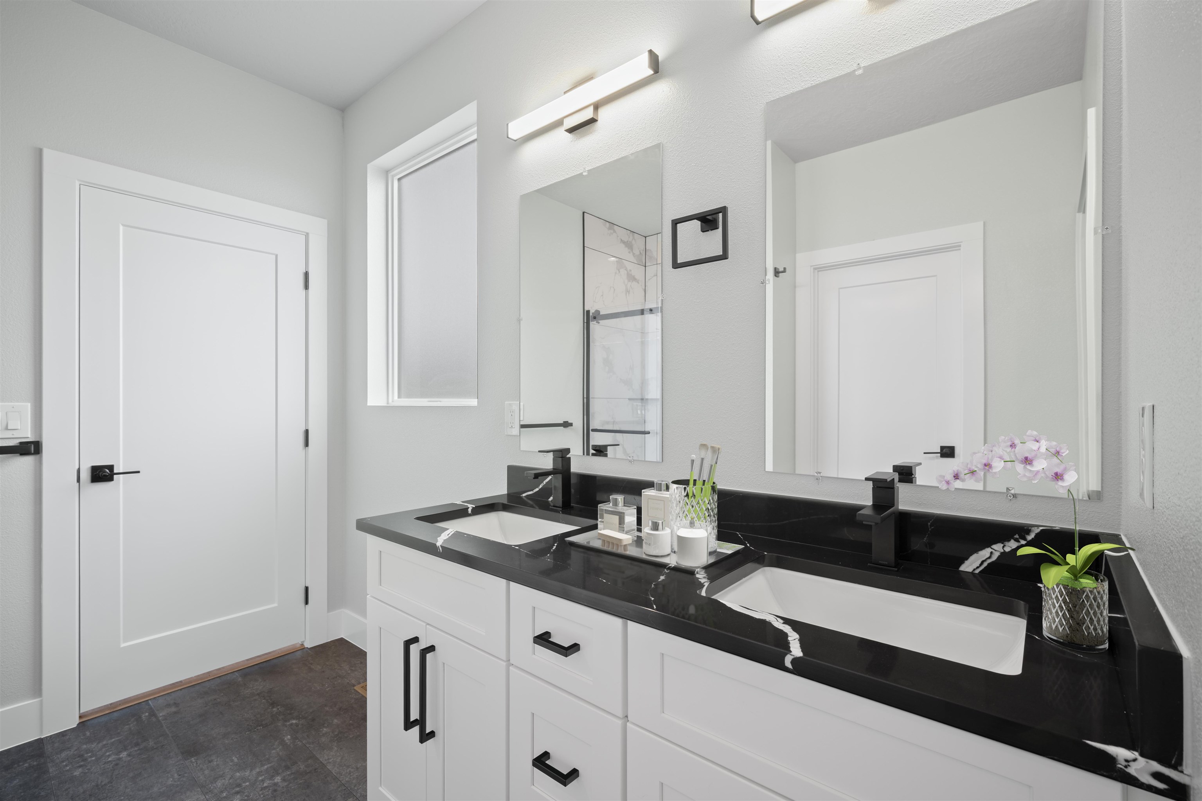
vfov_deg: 73.7
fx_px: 534
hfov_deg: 96.7
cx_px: 601
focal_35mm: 16
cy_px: 400
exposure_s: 1
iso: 100
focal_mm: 16
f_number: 8
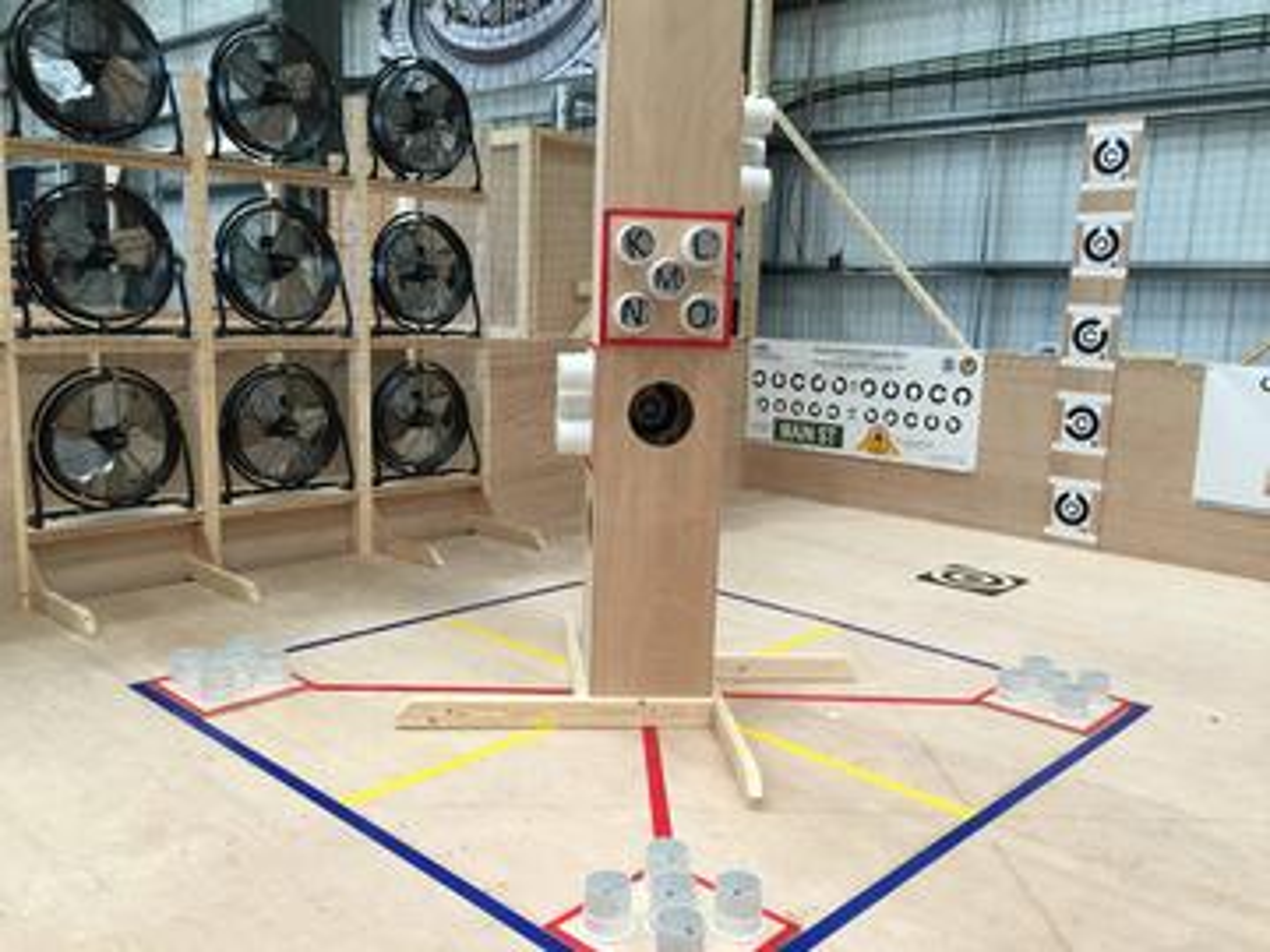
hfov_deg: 61.7
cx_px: 635
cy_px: 476
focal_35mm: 29
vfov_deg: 48.2
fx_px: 1064
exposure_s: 1/17
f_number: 2.2
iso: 50
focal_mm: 4.15
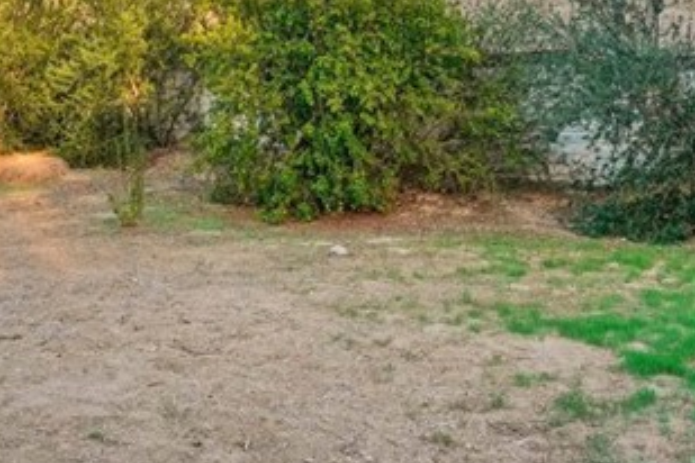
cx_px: 281
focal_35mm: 53
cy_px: 151
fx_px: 1023
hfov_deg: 37.4
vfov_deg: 25.4
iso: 400
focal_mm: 16
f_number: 8
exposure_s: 1/125
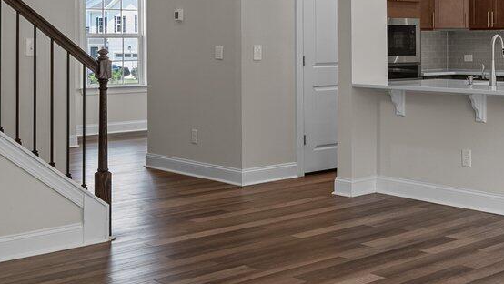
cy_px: 60
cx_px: 443
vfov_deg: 20.5
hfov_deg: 34.2
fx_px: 775
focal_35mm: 58
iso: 400
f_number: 6.3
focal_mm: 15
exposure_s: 1/13
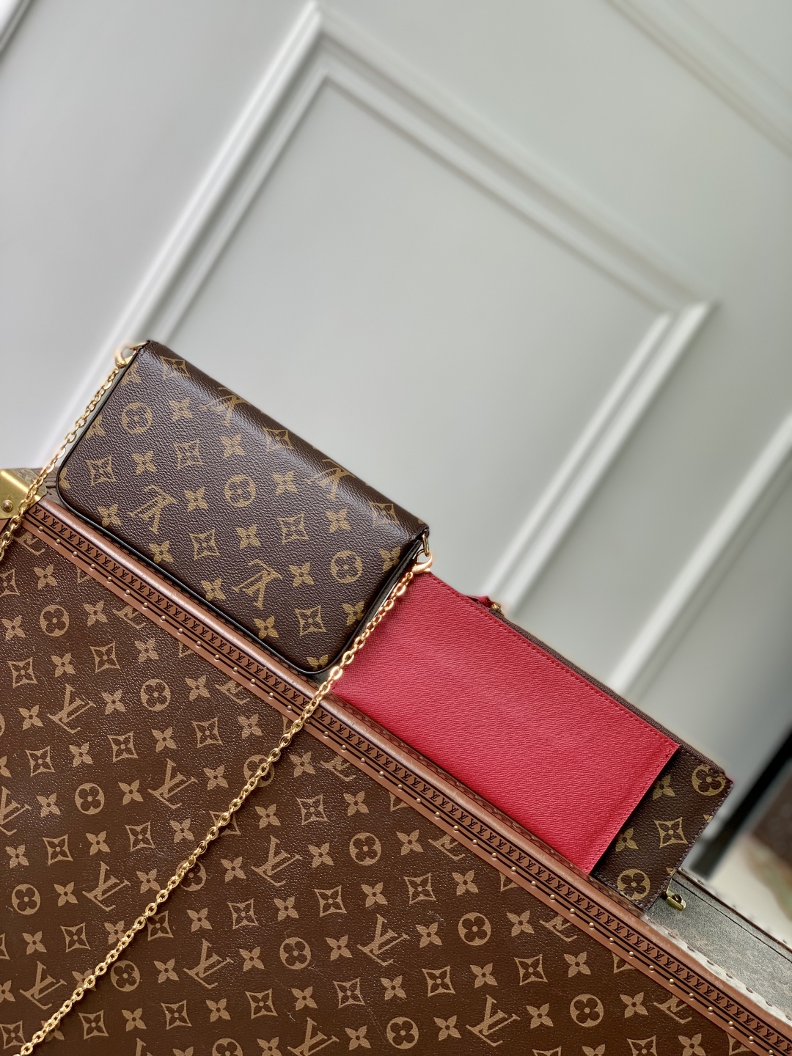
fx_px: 1586
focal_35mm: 52
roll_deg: -32.6
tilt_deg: -8.5
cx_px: 396
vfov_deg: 36.8
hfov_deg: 28.0
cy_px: 528
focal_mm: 6
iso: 20
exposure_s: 1/122
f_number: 2.4
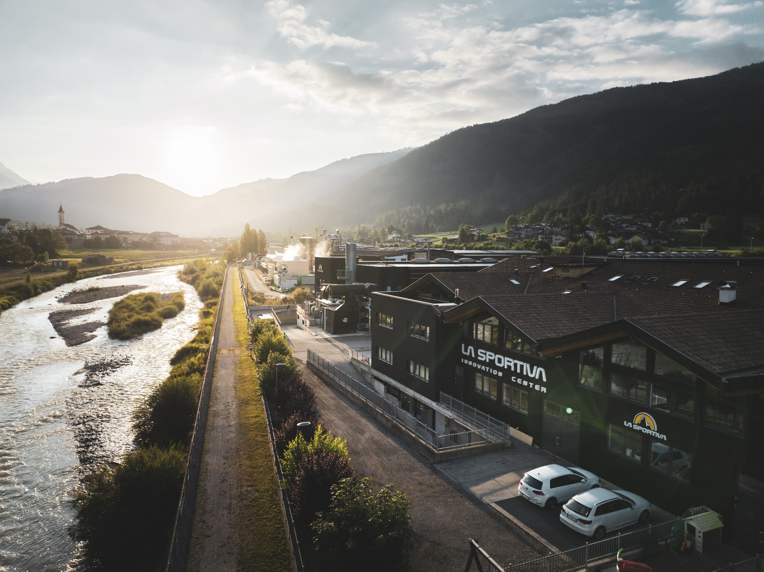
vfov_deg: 56.8
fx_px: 529
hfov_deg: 71.6
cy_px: 286
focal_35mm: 24
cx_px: 382
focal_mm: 12.29
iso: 100
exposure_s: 1/2000
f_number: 2.8
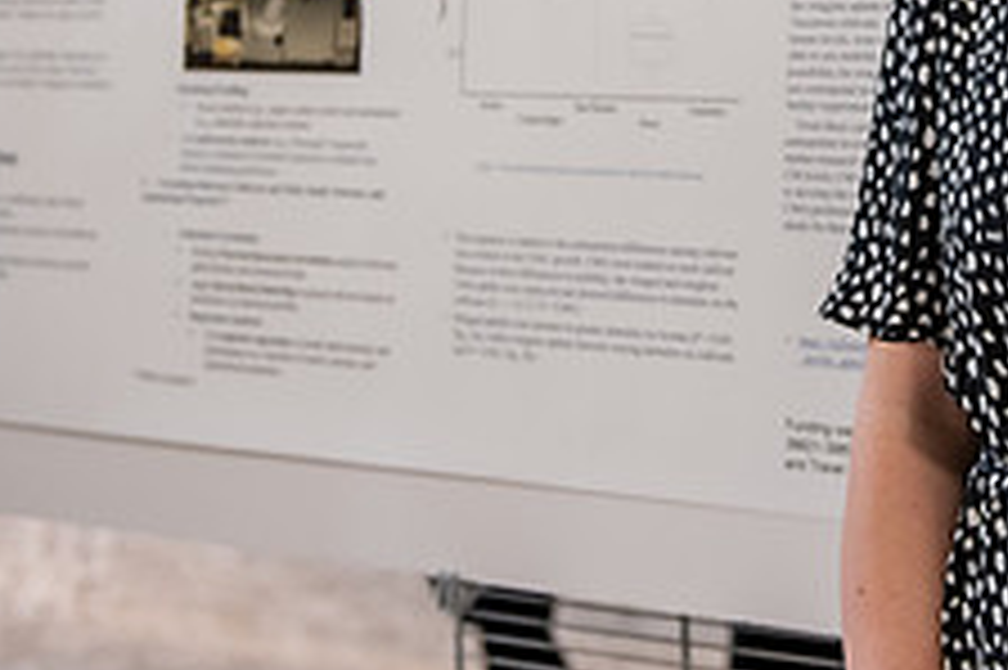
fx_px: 3190
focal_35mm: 114
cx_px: 927
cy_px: -169
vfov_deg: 11.7
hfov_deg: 17.7
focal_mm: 44
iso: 1250
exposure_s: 1/160
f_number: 3.2
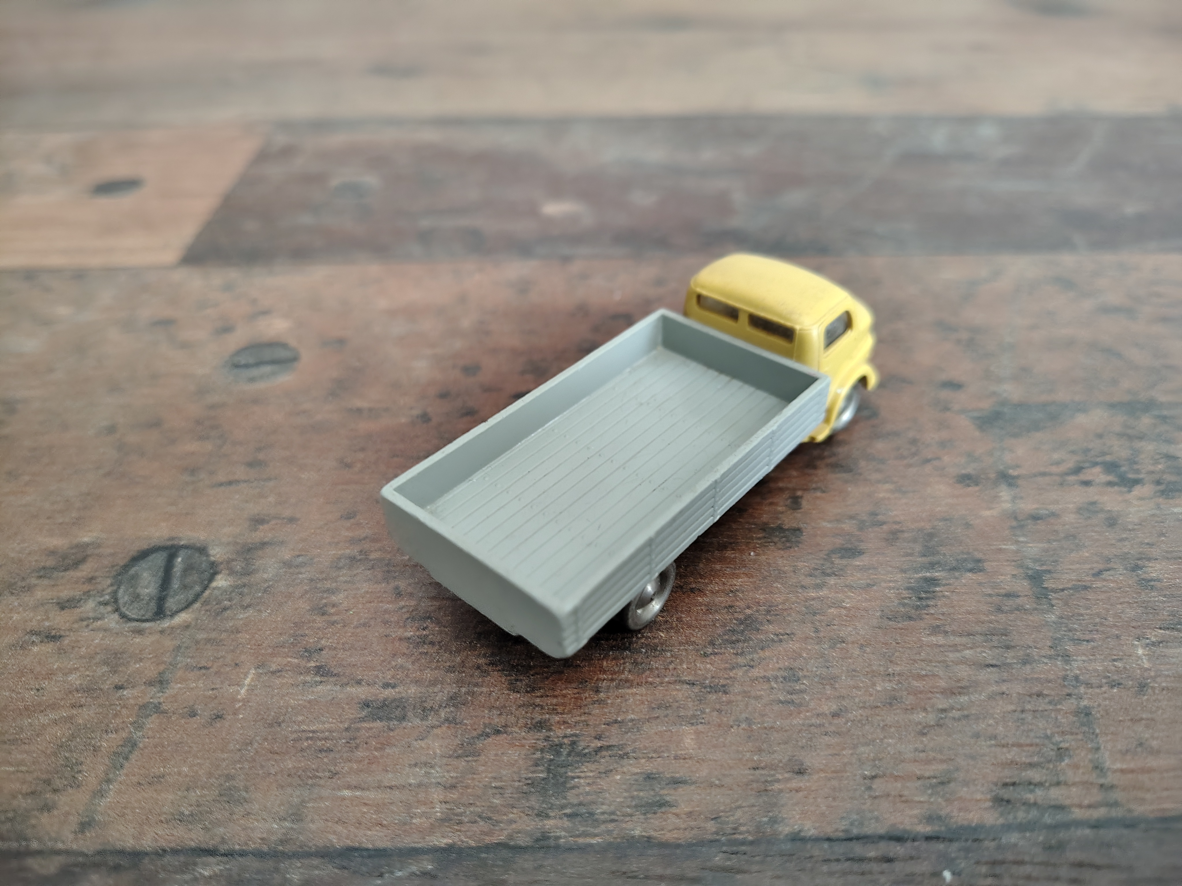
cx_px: 591
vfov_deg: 56.8
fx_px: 820
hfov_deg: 71.6
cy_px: 443
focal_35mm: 24
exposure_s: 1/100
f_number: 1.8
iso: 888
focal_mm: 5.56
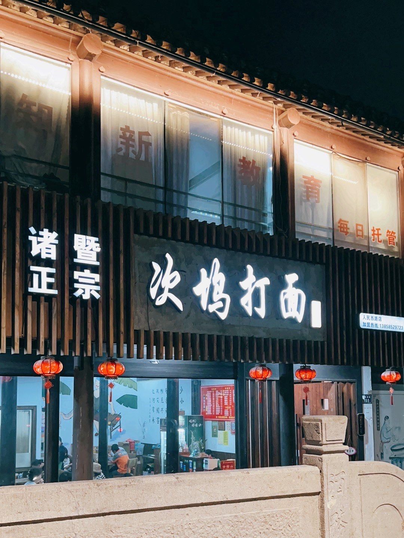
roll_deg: +1.0
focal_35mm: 59
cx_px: 202
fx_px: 918
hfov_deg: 24.8
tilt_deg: +3.5
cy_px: 269
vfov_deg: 32.7
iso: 320
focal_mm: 5.7
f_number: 1.5
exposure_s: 1/50
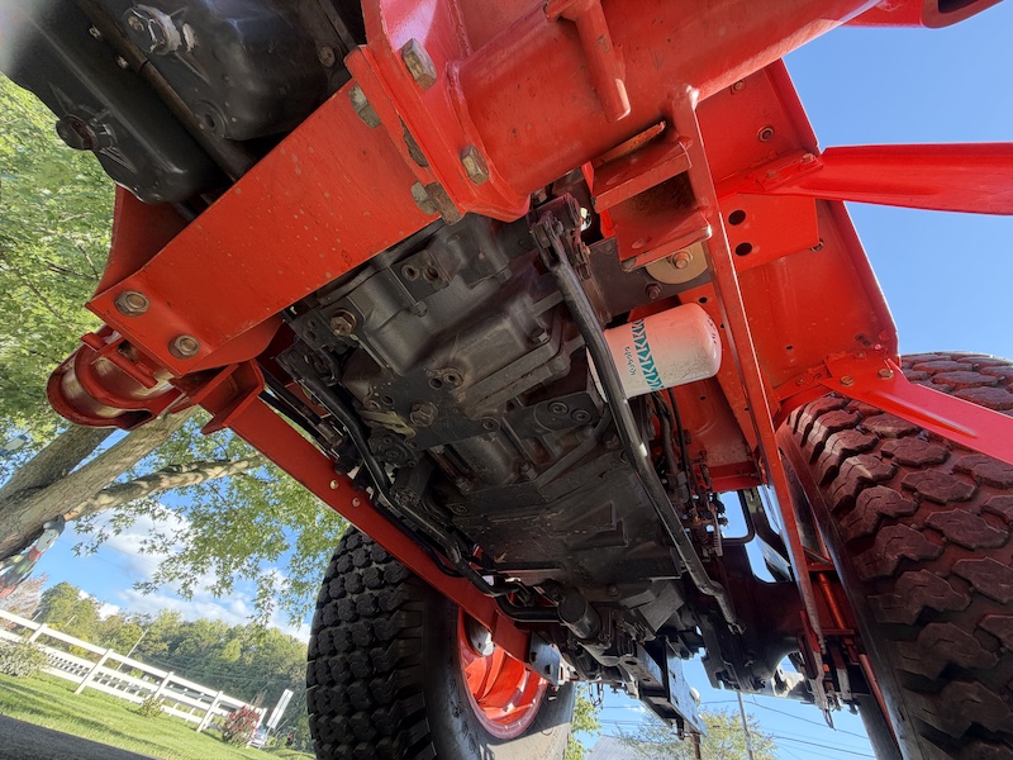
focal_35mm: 14
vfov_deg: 85.7
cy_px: 380
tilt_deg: +48.1
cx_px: 506
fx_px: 410
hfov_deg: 102.1
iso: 80
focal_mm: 2.22
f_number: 2.2
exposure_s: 1/121
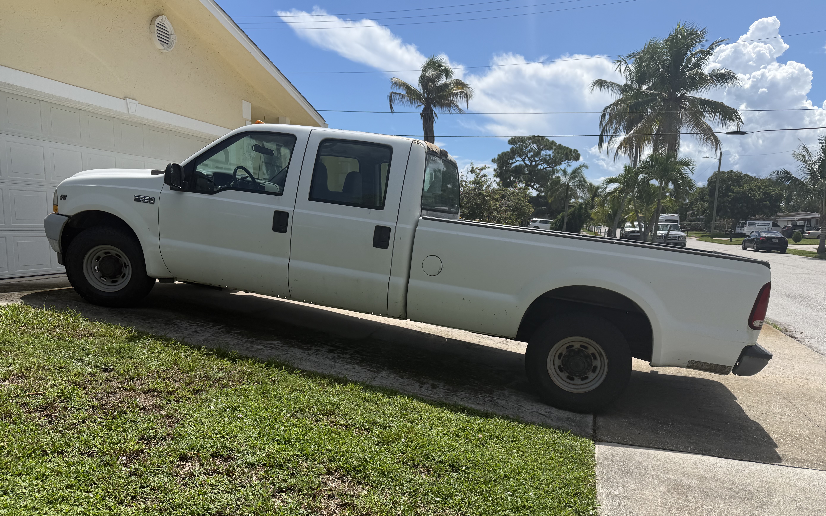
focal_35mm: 26
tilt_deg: -6.3
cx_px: 409
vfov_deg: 47.3
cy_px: 312
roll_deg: +0.7
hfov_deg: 70.4
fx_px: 585
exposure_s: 1/6711
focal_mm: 6.76
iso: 80
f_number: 1.78
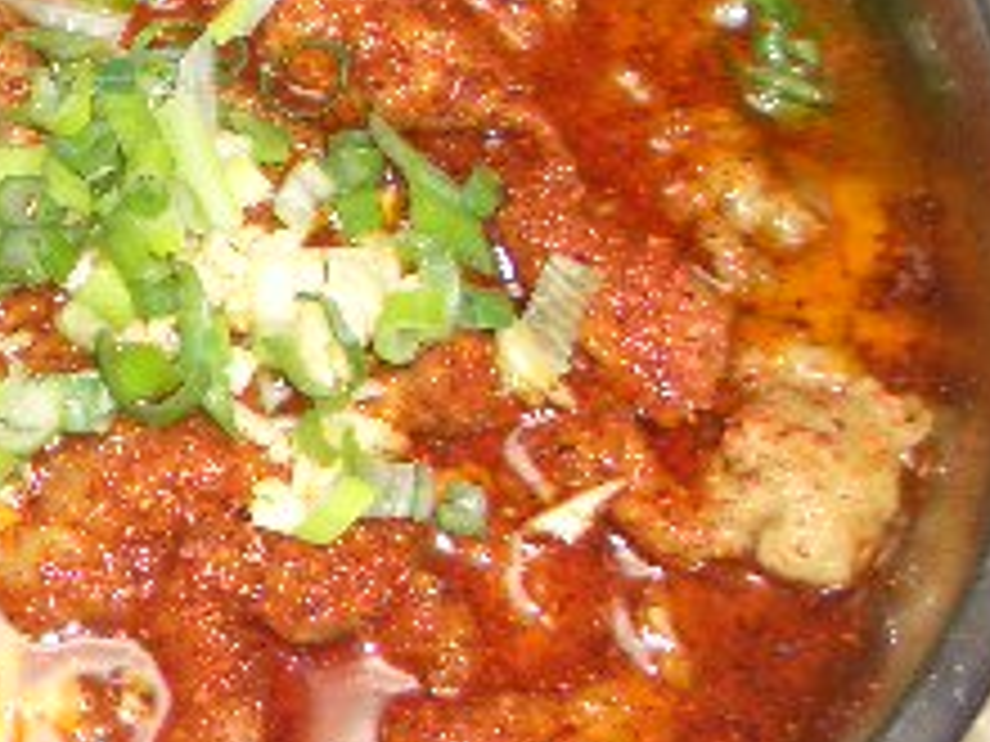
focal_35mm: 102
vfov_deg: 14.5
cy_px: 373
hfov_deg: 19.0
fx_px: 2917
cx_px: 112
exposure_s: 1/60
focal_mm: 5.8
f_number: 2.6
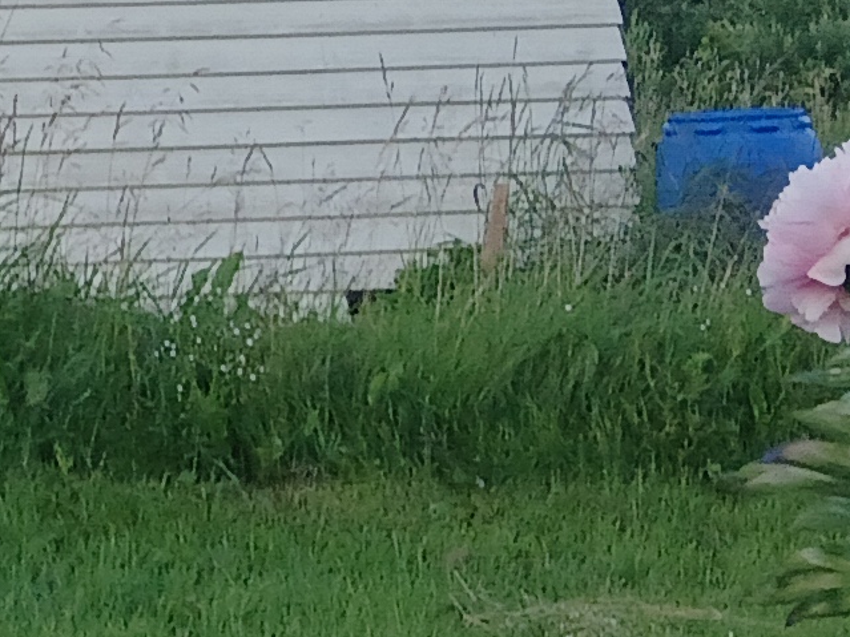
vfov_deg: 8.8
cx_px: -917
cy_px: -128
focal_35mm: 166
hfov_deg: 10.8
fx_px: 4075
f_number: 1.8
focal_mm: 3.98
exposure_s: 1/100
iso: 25
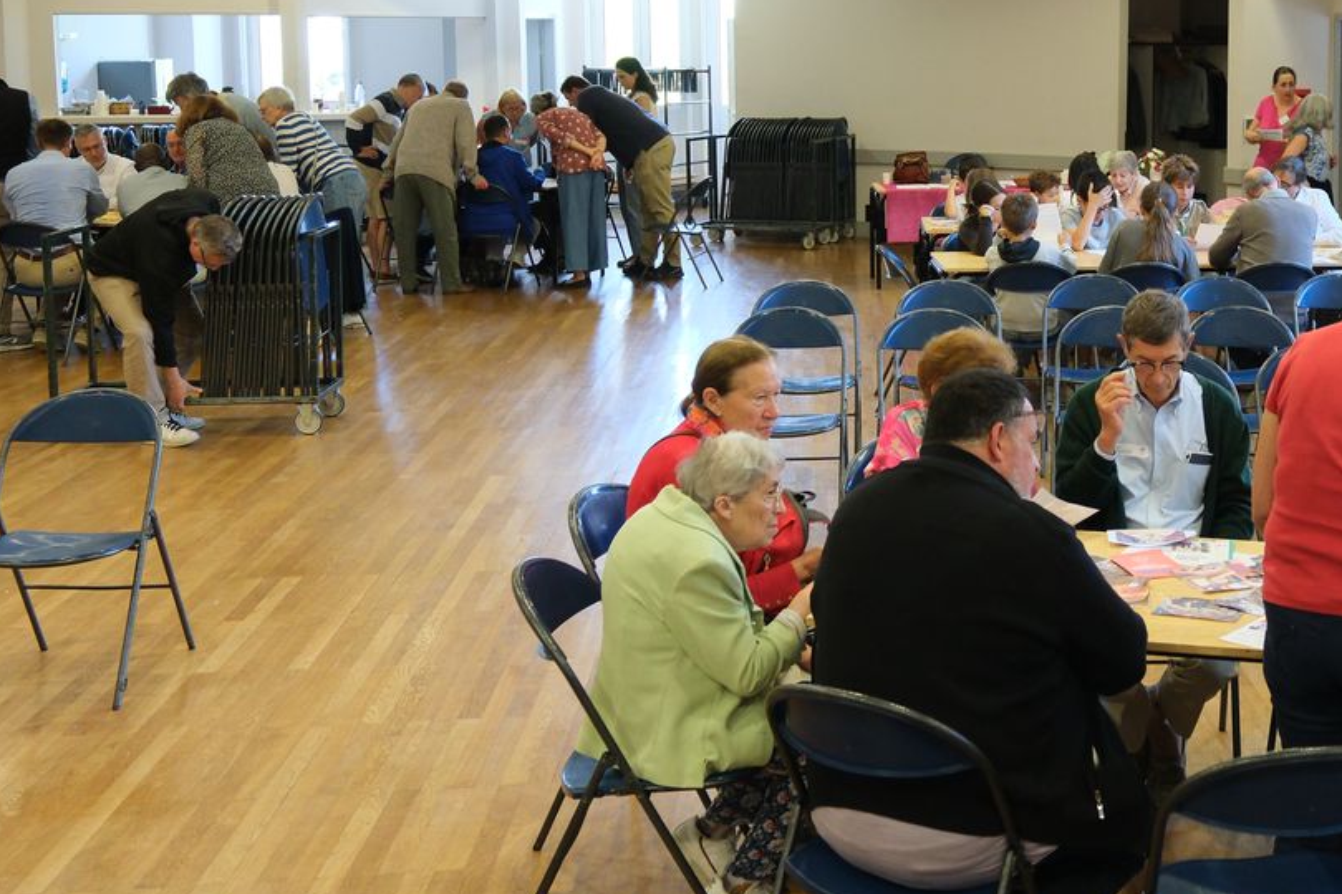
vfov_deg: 26.7
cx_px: 1105
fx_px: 1864
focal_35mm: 50
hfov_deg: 37.9
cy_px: 235
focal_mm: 18
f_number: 3
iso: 1250
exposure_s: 1/100
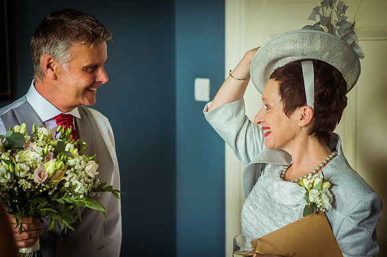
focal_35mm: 85
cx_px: 194
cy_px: 128
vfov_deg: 16.1
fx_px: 913
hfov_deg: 23.9
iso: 1600
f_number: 3.5
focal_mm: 85
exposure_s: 1/500
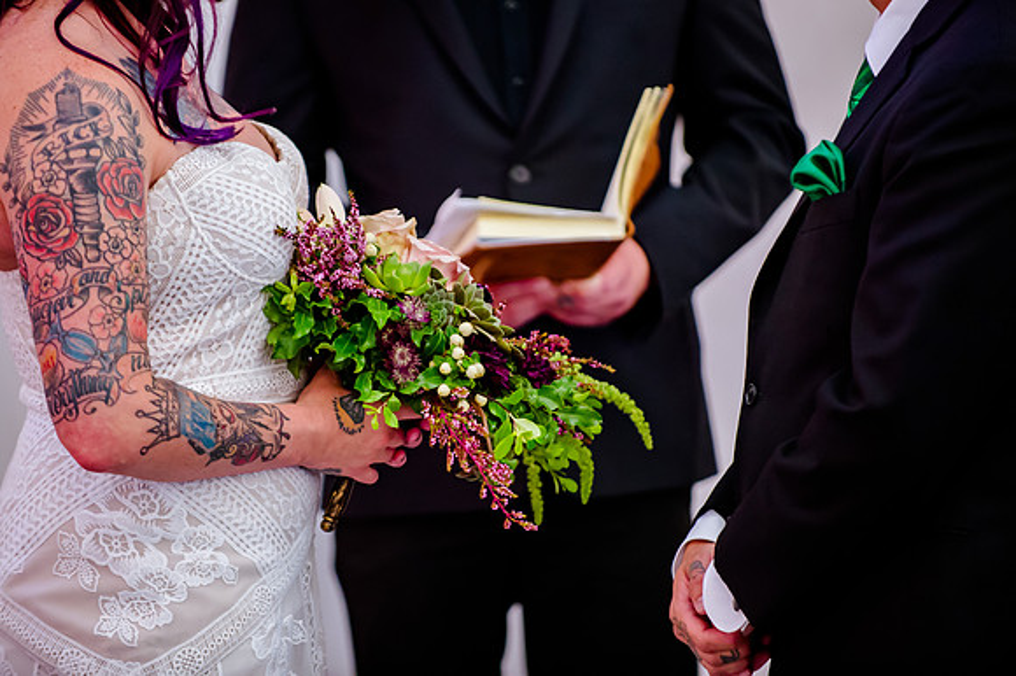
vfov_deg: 6.5
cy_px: 317
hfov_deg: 9.7
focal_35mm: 213
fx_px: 6000
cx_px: 476
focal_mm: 200
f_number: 2.8
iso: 2500
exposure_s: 1/60
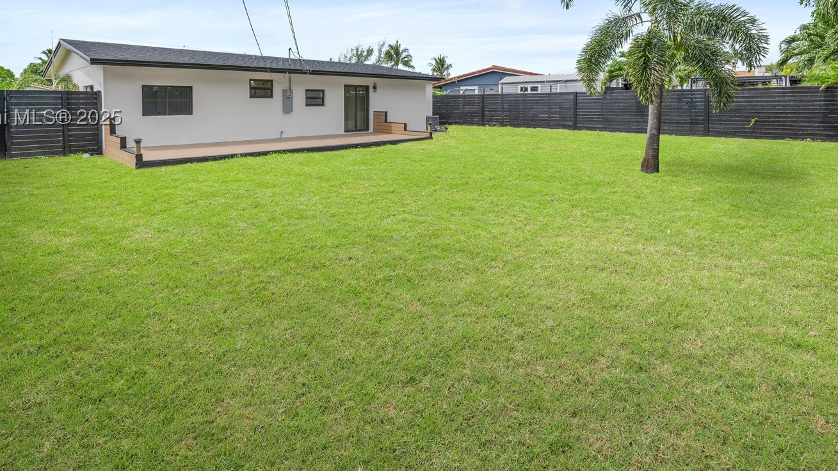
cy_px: 121
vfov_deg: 55.7
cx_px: 359
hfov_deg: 89.0
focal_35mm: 19
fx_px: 422
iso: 64
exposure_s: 1/20
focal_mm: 14
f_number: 8
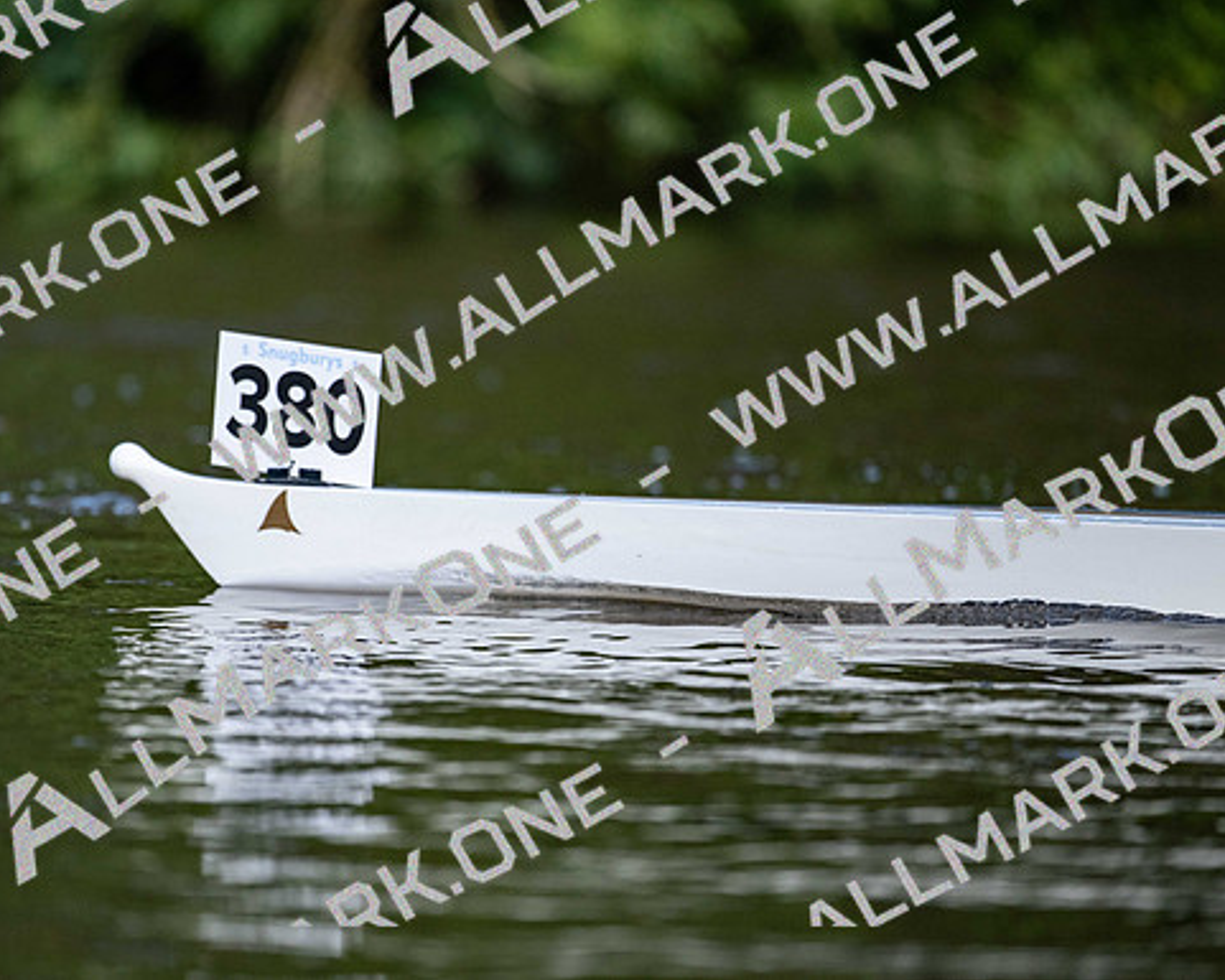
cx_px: 525
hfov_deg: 4.3
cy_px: 490
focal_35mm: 453
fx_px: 16427
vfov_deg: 3.4
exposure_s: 1/3200
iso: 1600
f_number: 4.5
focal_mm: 400
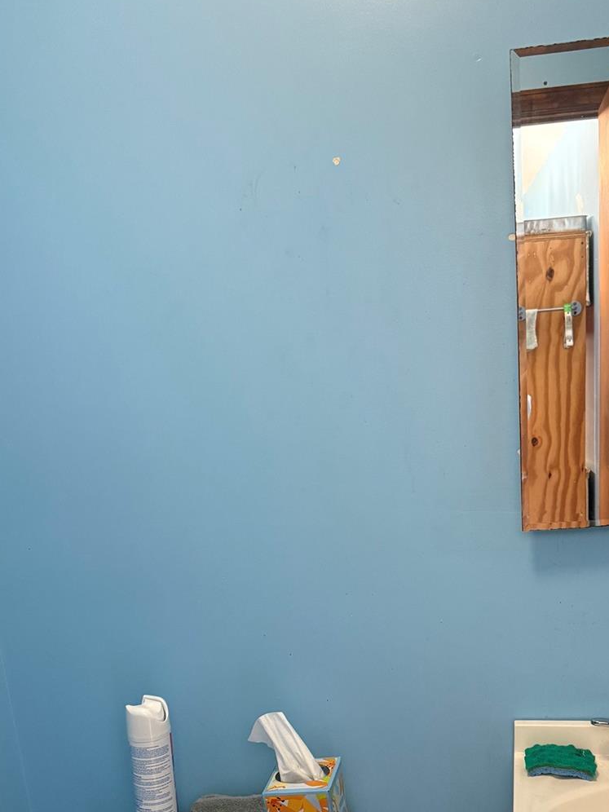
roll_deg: +4.4
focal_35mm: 37
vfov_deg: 48.6
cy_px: 590
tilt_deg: -14.9
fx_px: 868
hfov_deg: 38.5
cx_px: 359
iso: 640
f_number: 1.78
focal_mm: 6.76
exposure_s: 1/60
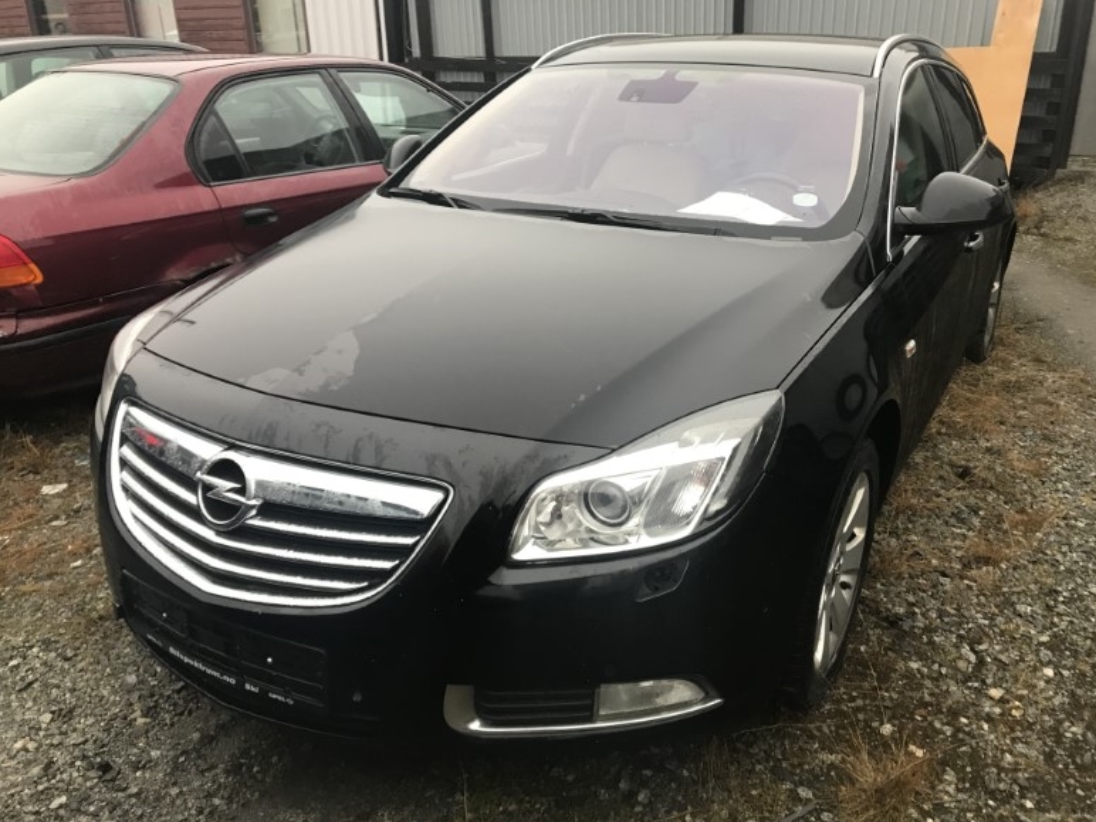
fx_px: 918
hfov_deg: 61.6
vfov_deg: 48.2
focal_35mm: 29
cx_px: 566
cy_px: 420
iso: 40
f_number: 1.8
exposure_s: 1/33
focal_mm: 3.99
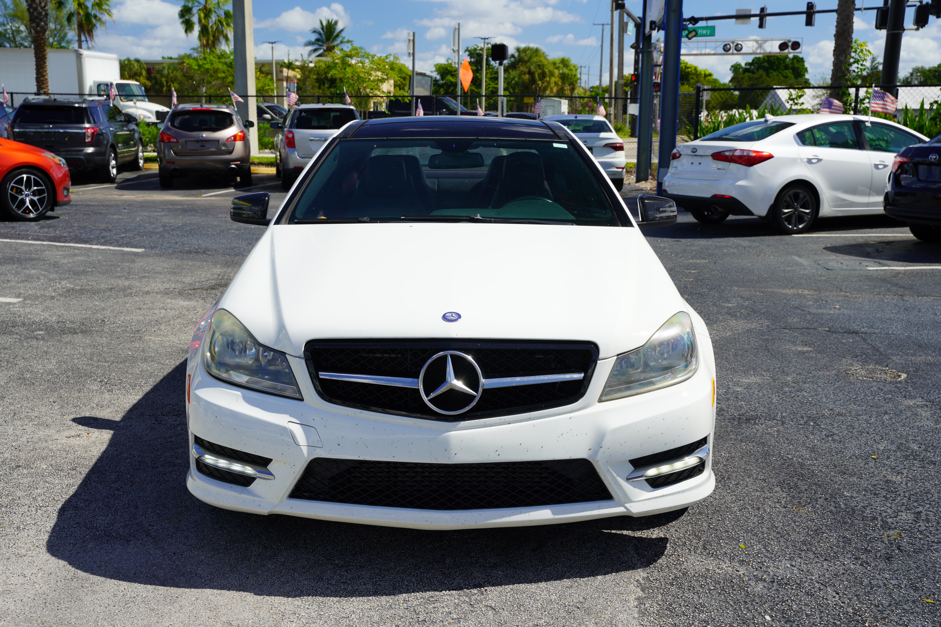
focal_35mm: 39
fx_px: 1019
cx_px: 470
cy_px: 314
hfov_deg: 49.5
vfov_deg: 34.2
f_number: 9
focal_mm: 39
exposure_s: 1/125
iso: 100
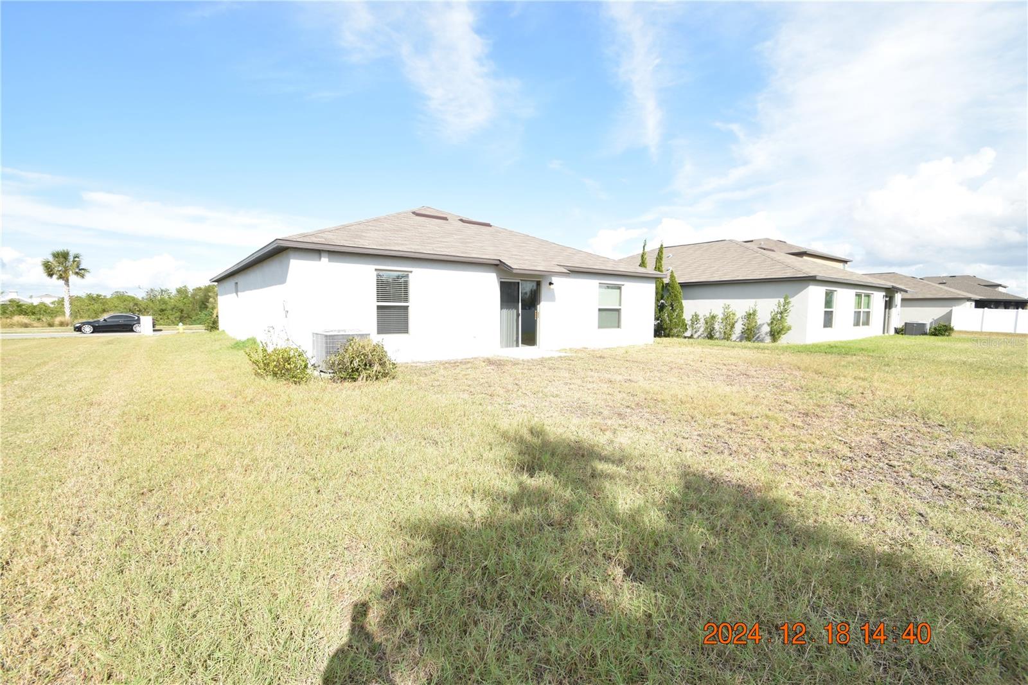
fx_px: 428
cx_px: 514
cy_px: 342
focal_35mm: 15
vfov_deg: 77.3
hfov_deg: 100.4
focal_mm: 10
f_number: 9
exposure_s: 1/320
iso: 200
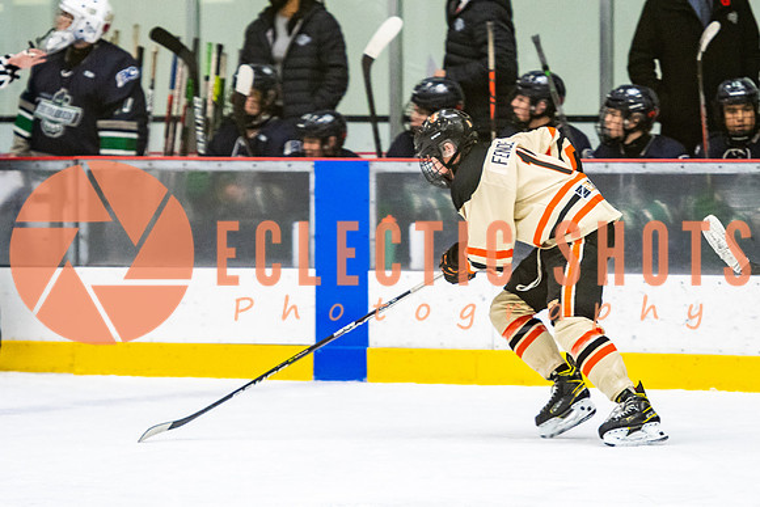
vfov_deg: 4.2
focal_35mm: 326
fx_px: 6876
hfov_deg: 6.3
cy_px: 159
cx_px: 469
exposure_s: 1/640
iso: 2000
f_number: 2.8
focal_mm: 155
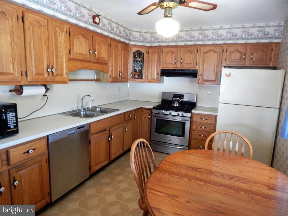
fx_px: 183
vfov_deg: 61.1
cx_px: 144
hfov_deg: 76.4
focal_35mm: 22
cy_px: 108
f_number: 3
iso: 360
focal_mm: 4
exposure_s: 1/30
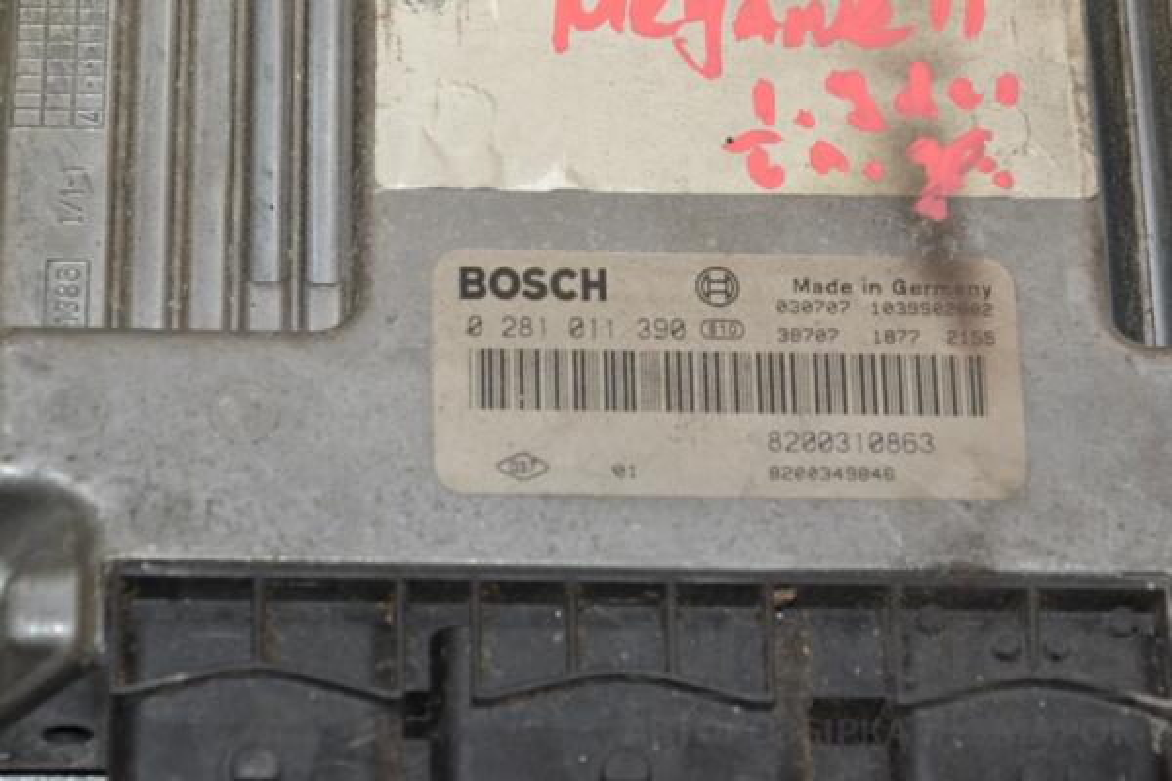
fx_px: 1953
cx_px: 586
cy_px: 390
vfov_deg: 22.6
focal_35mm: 60
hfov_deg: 33.4
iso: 800
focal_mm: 40
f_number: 7.1
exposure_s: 1/200
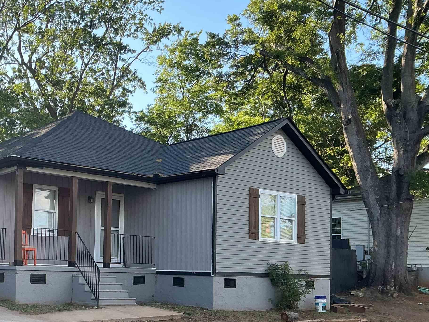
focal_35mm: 49
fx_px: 607
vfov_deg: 29.3
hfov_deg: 37.5
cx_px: 87
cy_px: 237
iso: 25
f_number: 1.8
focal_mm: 3
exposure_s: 1/309
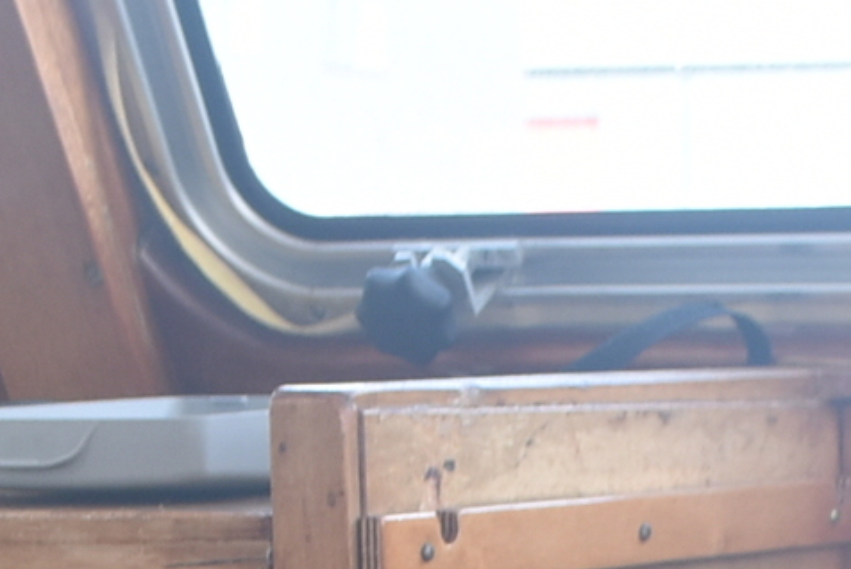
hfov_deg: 10.8
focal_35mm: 189
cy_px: 1348
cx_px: 822
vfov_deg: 6.9
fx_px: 4470
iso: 400
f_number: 5
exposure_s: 1/100
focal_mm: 24
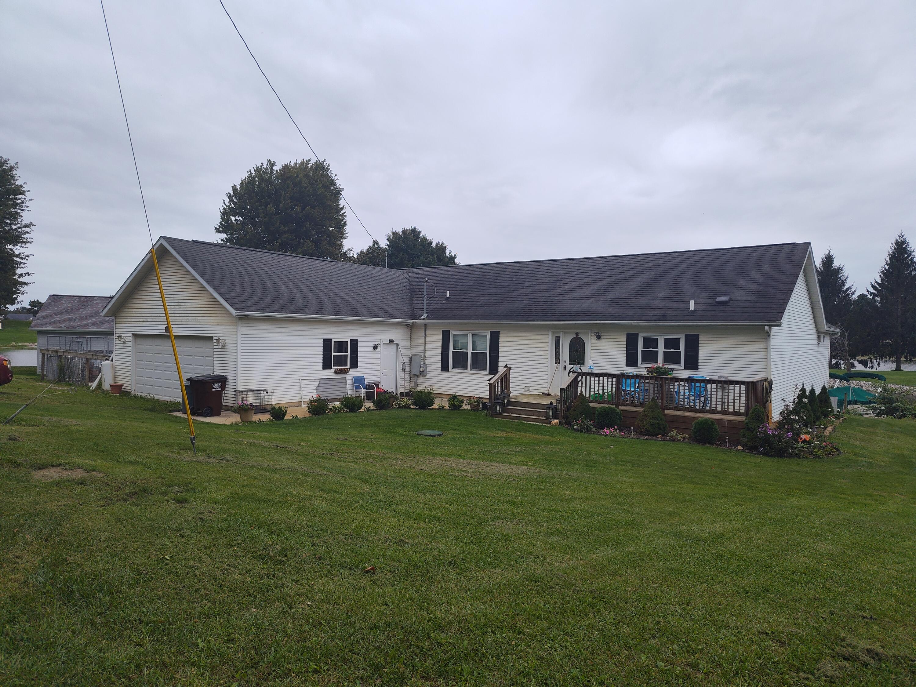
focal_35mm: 23
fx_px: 609
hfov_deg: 73.9
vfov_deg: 58.9
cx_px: 458
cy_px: 344
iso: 100
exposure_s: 1/742
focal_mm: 5.56
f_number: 1.8
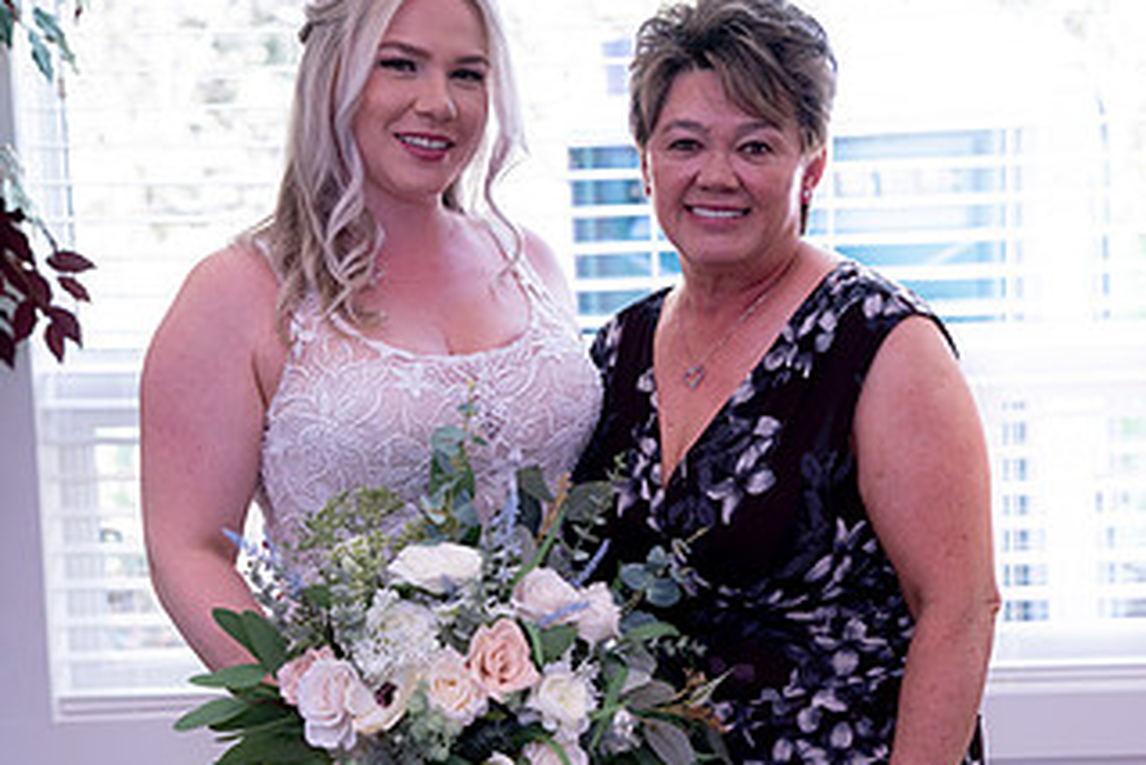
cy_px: 479
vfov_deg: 17.1
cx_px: 686
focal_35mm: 80
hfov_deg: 25.3
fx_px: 2548
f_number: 2.8
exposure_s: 1/160
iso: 800
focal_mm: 44
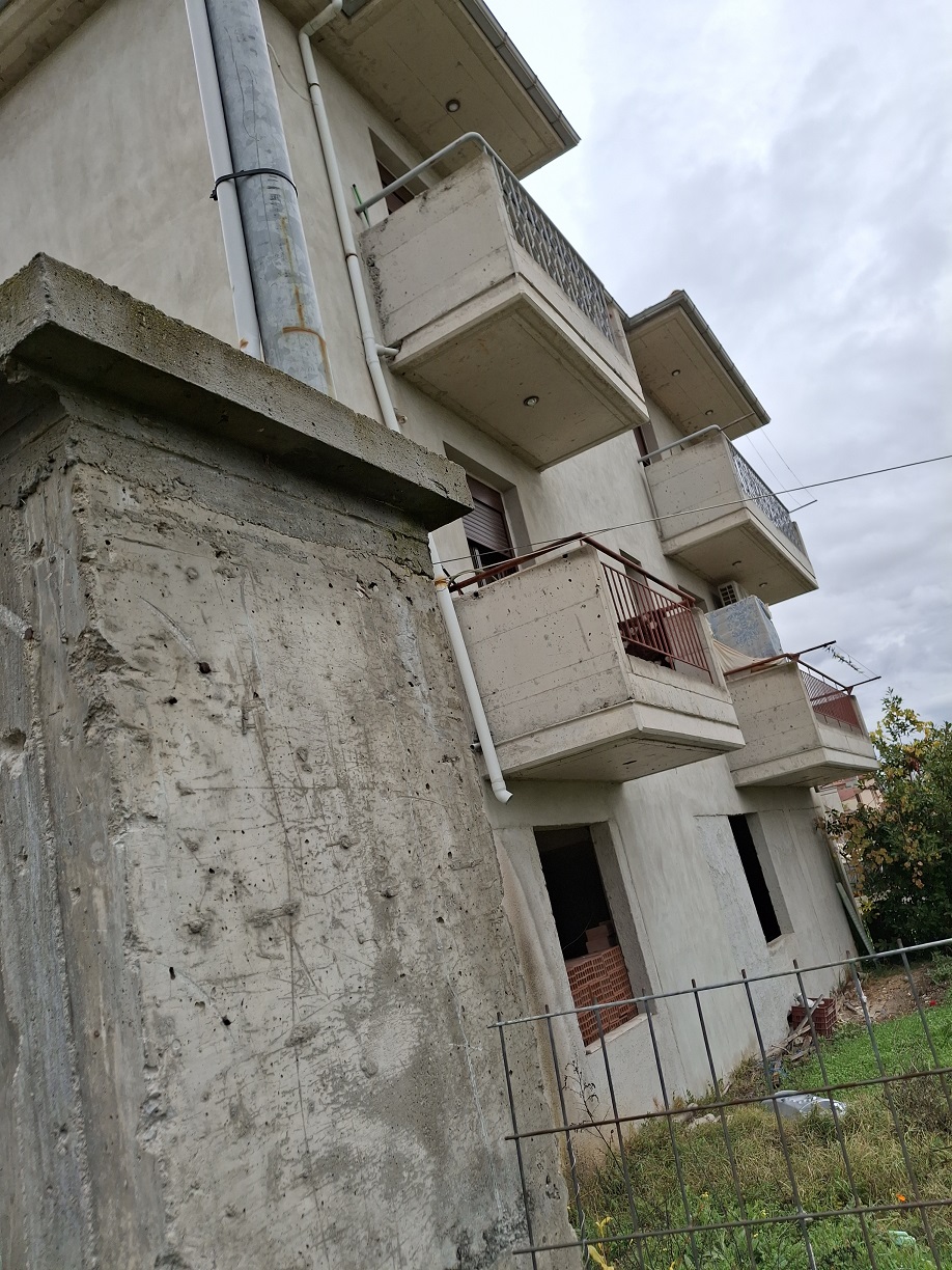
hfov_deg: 54.9
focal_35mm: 25
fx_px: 917
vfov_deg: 69.4
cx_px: 476
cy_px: 635
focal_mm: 4.69
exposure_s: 1/962
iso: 32
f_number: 1.8
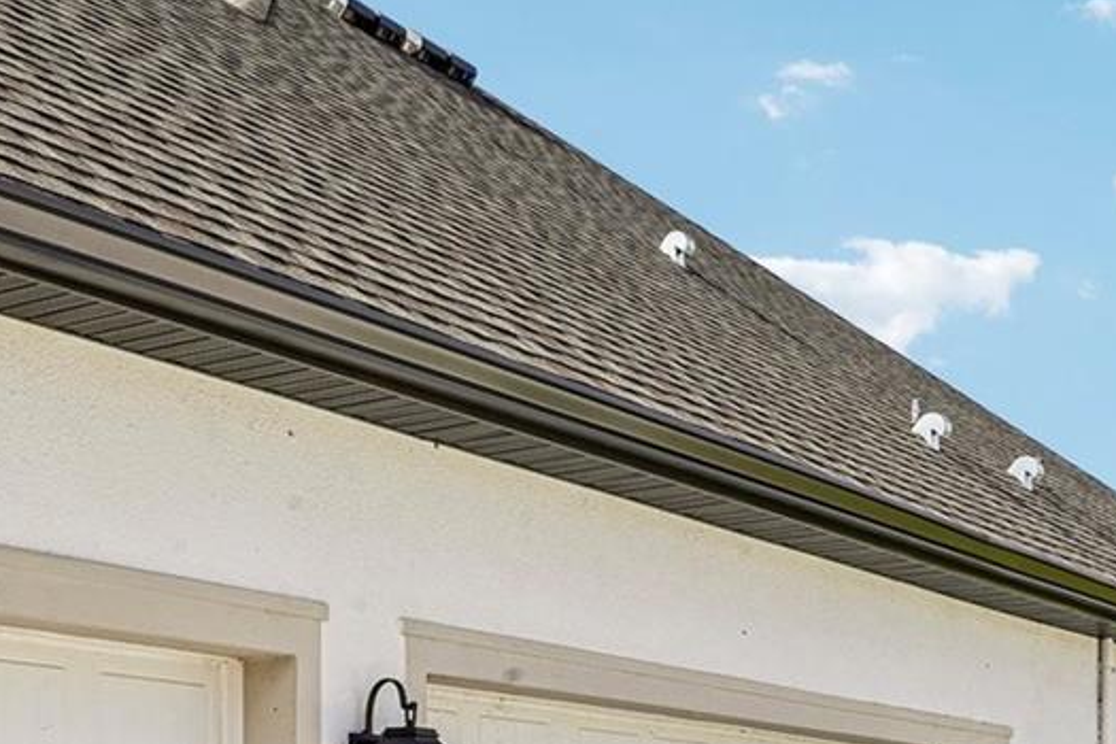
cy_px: 889
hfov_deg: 29.5
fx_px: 2077
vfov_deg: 19.2
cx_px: 261
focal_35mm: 67
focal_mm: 22
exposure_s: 1/50
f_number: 20
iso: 100
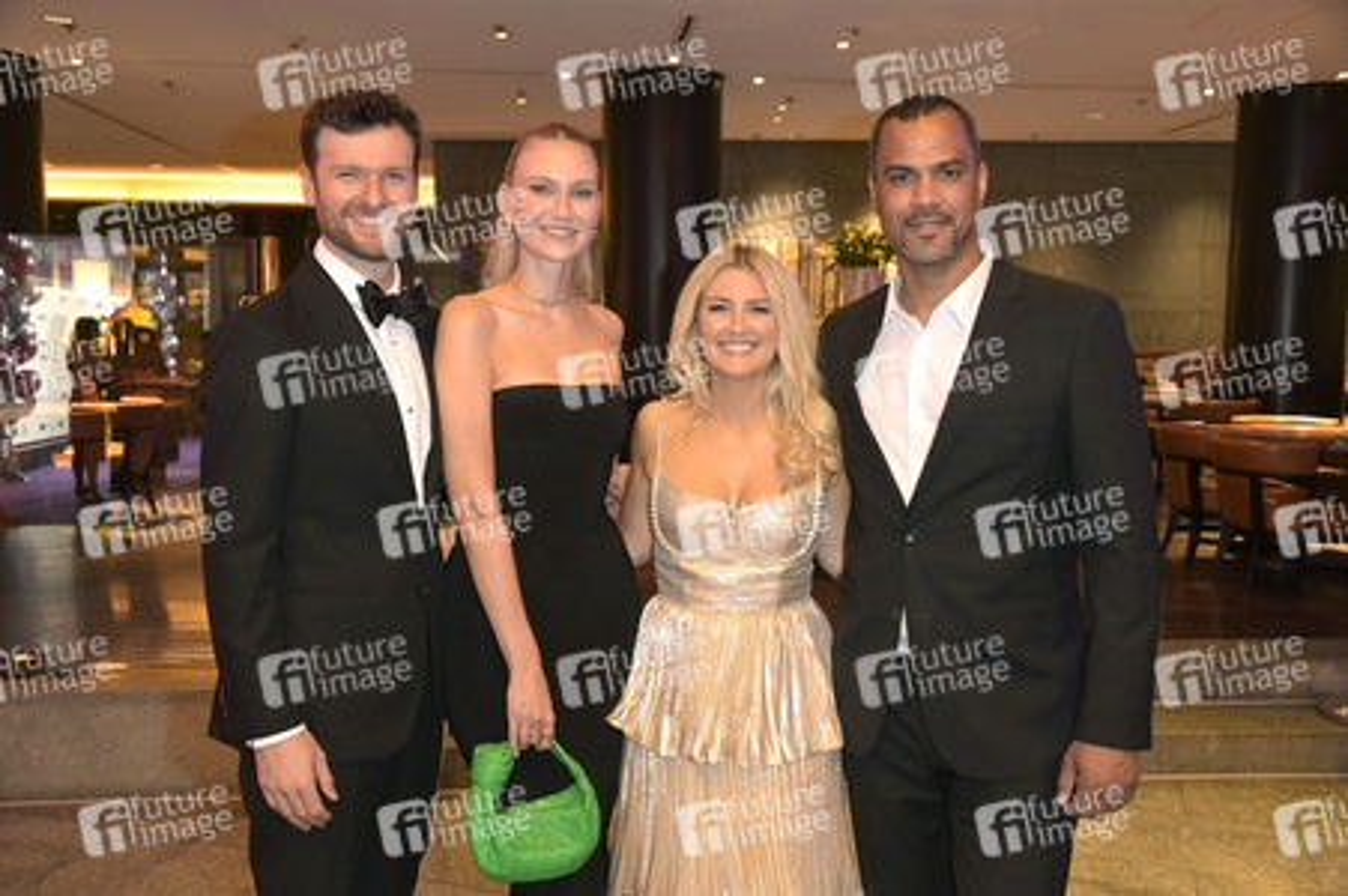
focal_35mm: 35
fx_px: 1310
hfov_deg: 54.5
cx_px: 674
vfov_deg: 37.8
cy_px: 448
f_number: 5.6
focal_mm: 35
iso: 3200
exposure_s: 1/30
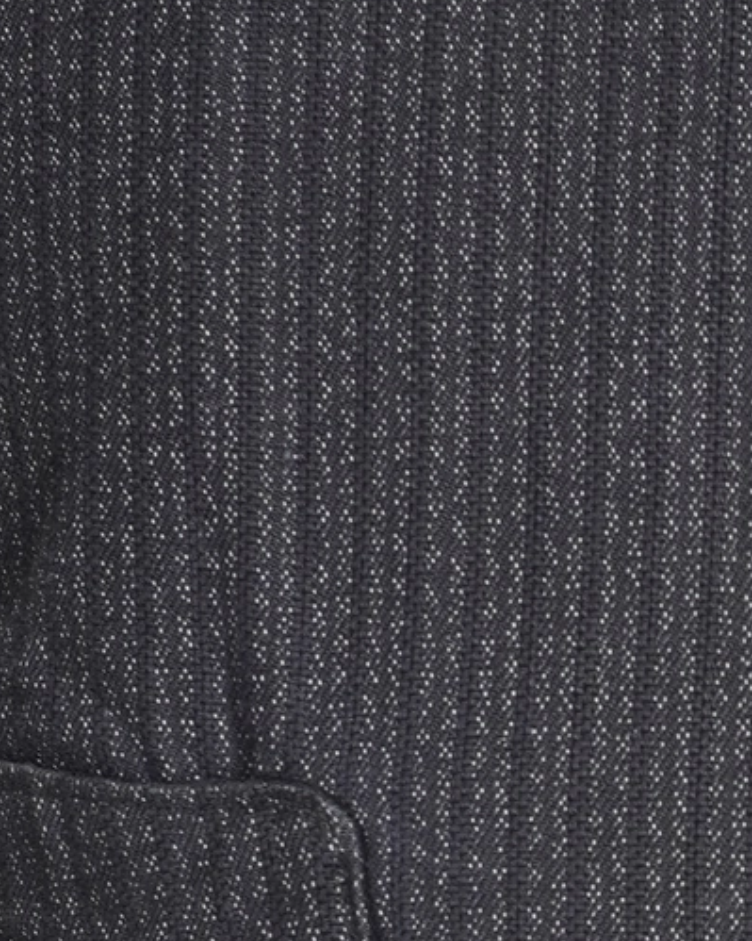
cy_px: 967
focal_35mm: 260
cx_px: 1306
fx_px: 7236
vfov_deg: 7.4
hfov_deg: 5.9
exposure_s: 1/25
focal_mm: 32
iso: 320
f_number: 5.6
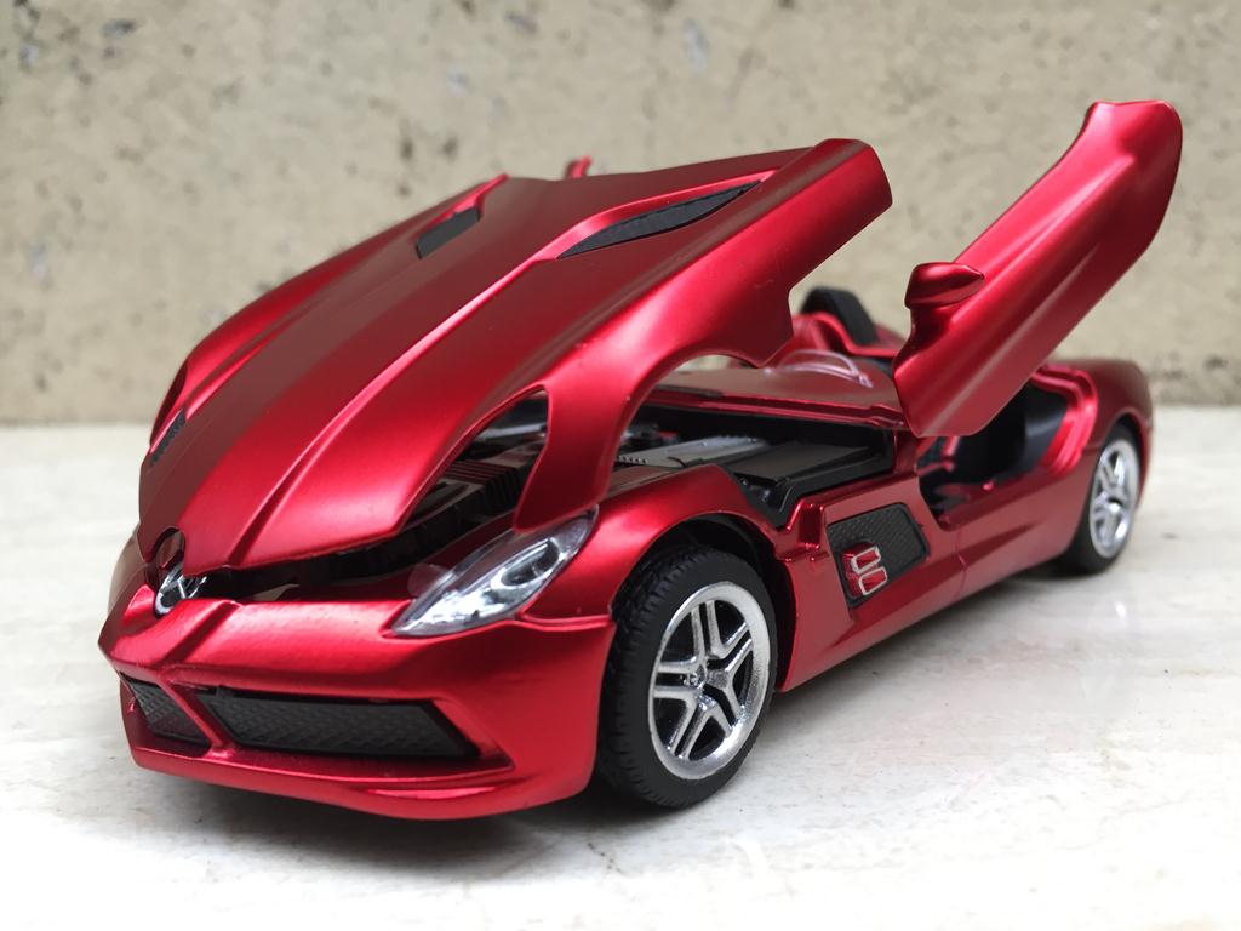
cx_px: 620
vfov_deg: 48.2
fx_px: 1040
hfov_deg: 61.7
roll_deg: -1.6
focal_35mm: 29
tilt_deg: -10.4
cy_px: 466
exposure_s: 1/33
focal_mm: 4.15
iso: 40
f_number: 2.2
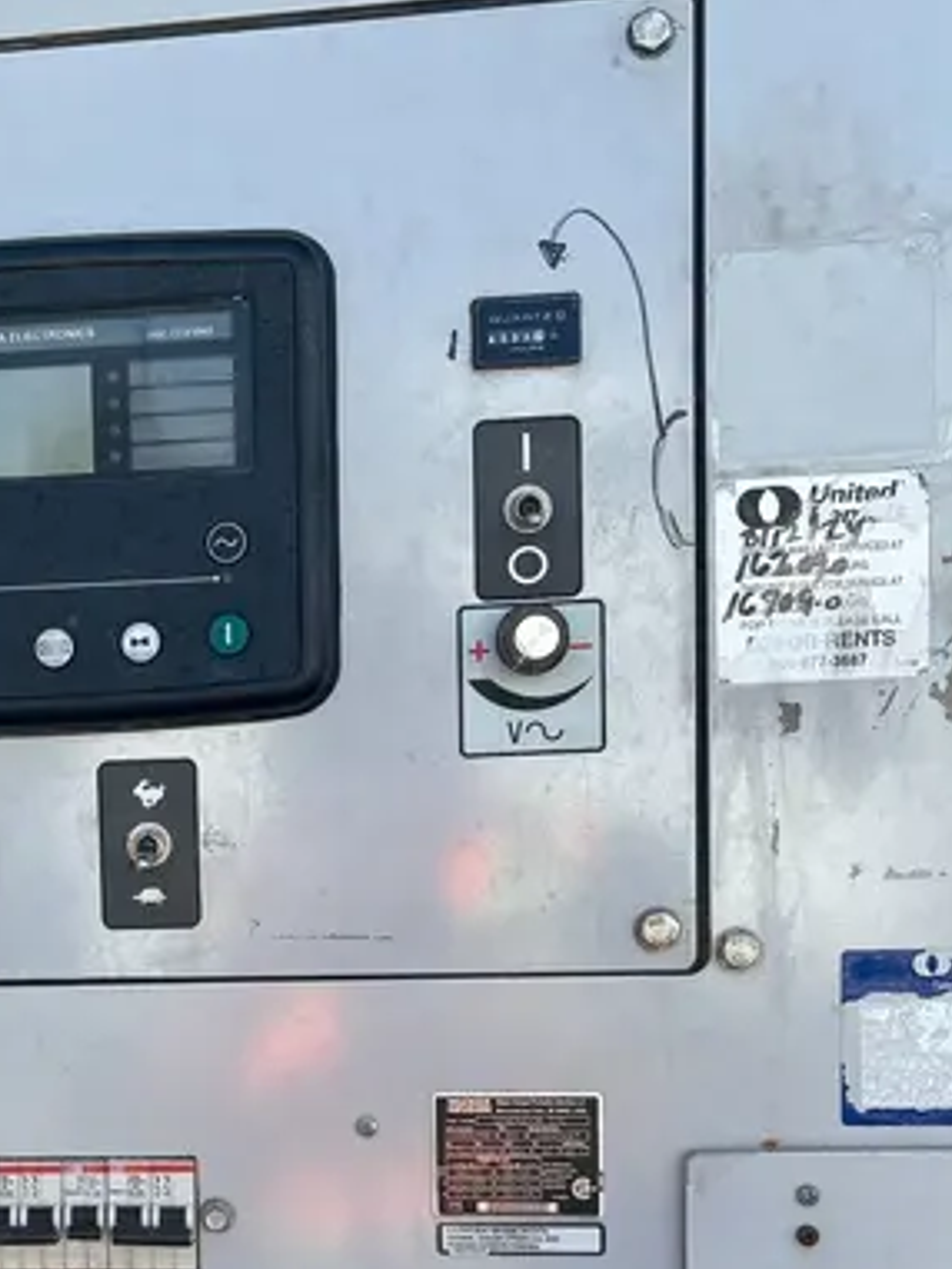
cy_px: 911
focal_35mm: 50
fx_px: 1832
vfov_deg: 37.5
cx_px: 70
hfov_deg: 27.9
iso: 50
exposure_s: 1/1016
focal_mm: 5.96
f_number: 1.6
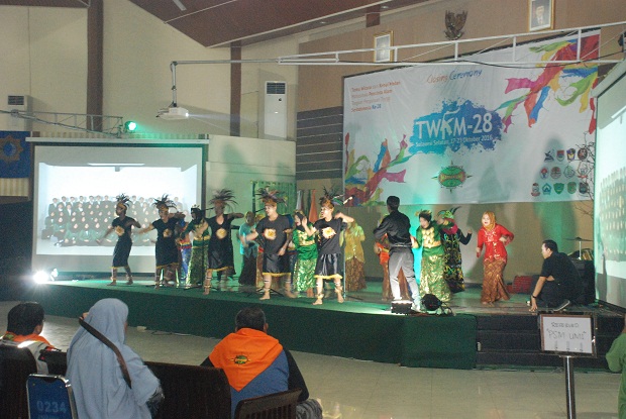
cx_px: 313
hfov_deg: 35.0
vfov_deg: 23.8
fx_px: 992
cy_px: 210
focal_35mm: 57
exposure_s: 1/13
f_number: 6.3
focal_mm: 38
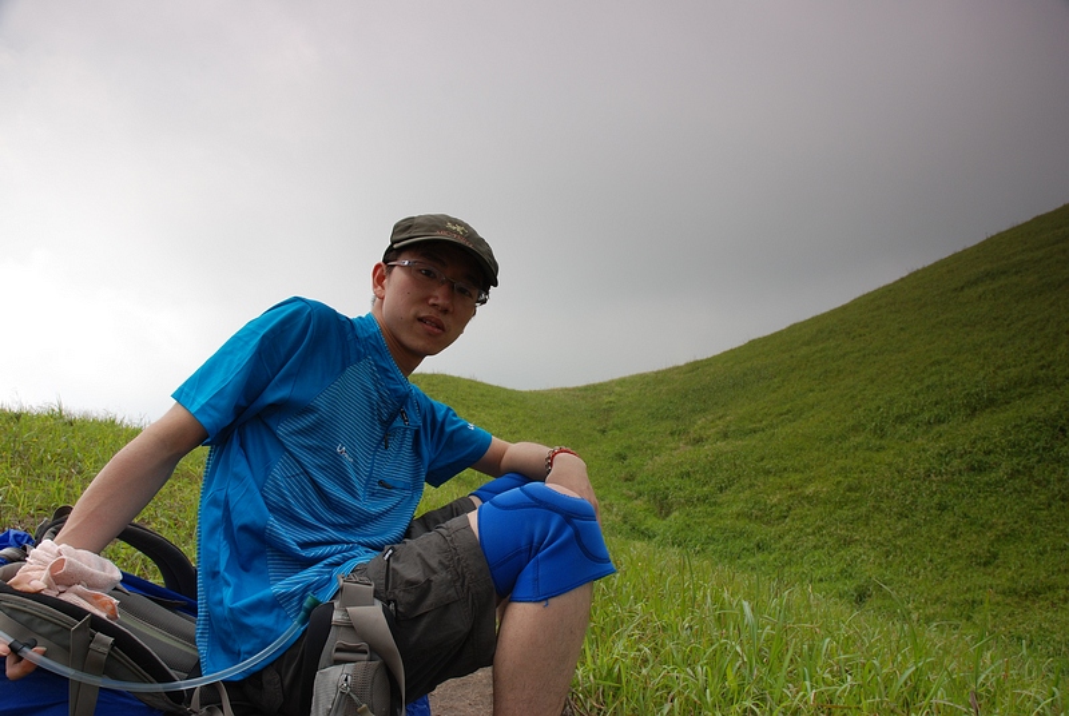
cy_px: 358
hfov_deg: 67.3
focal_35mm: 27
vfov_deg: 48.1
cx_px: 534
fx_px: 803
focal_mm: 18
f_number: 9
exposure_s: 1/100
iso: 160
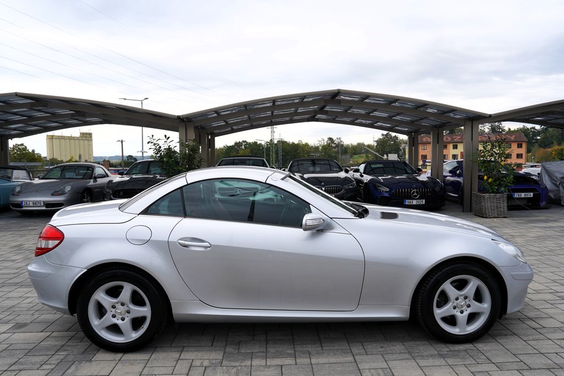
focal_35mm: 25
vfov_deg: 51.3
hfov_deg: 71.5
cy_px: 188
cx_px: 282
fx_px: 392
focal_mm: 25
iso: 100
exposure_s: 1/125
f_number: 5.6
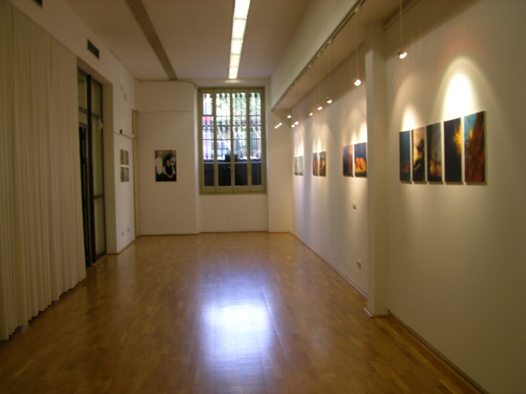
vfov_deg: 40.7
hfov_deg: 52.6
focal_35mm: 35
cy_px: 197
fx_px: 532
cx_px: 263
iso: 50
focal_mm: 8.9
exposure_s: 1/20.6
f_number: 2.8
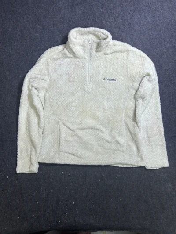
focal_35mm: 26
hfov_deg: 53.1
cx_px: 88
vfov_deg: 67.3
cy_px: 117
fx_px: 176
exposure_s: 1/50
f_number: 1.5
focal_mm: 5.7
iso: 80
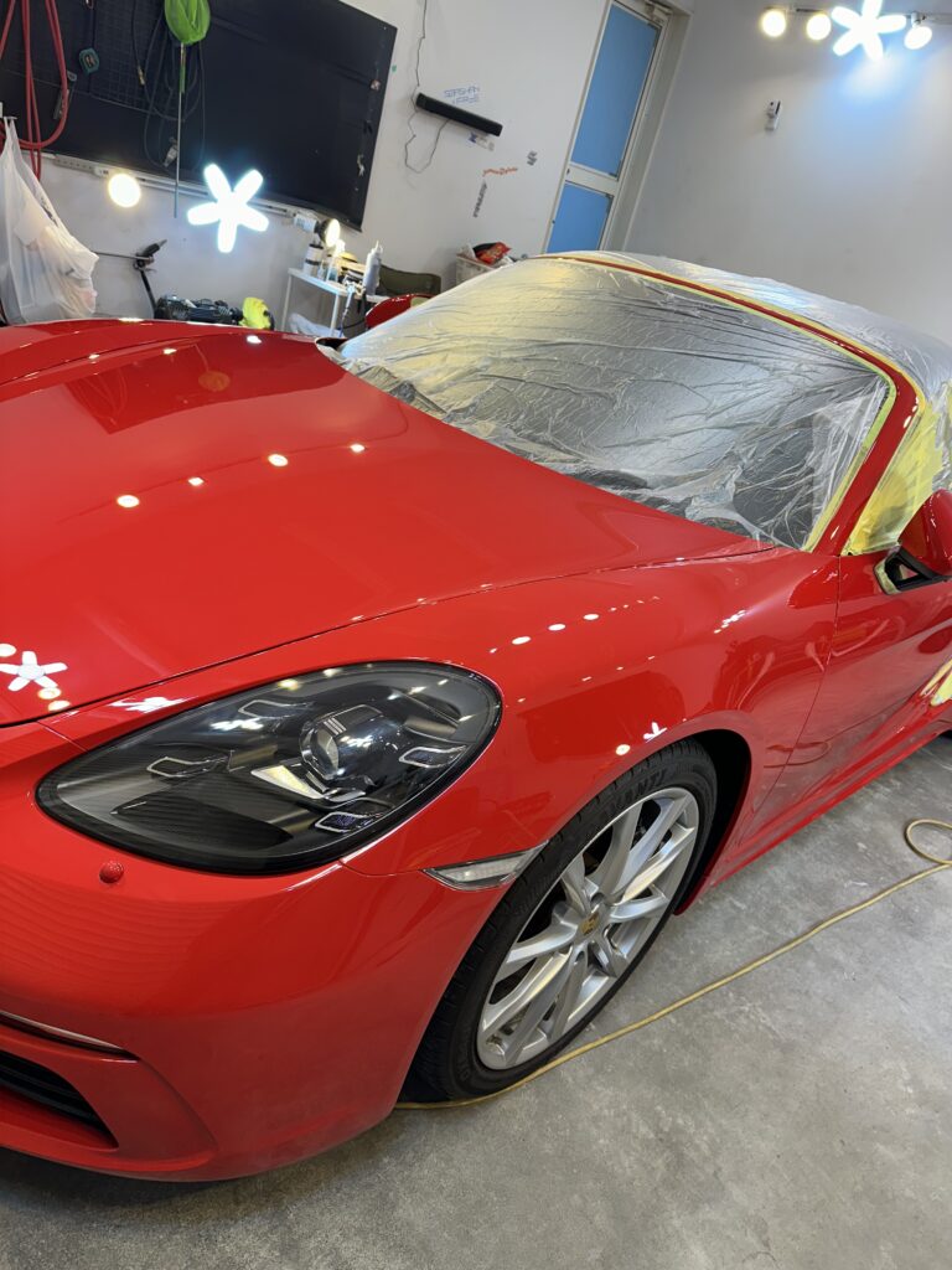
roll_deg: -15.5
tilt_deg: -25.2
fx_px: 880
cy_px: 635
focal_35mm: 24
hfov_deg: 56.8
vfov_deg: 71.6
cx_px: 476
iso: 64
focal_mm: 6.86
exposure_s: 1/100
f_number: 1.78
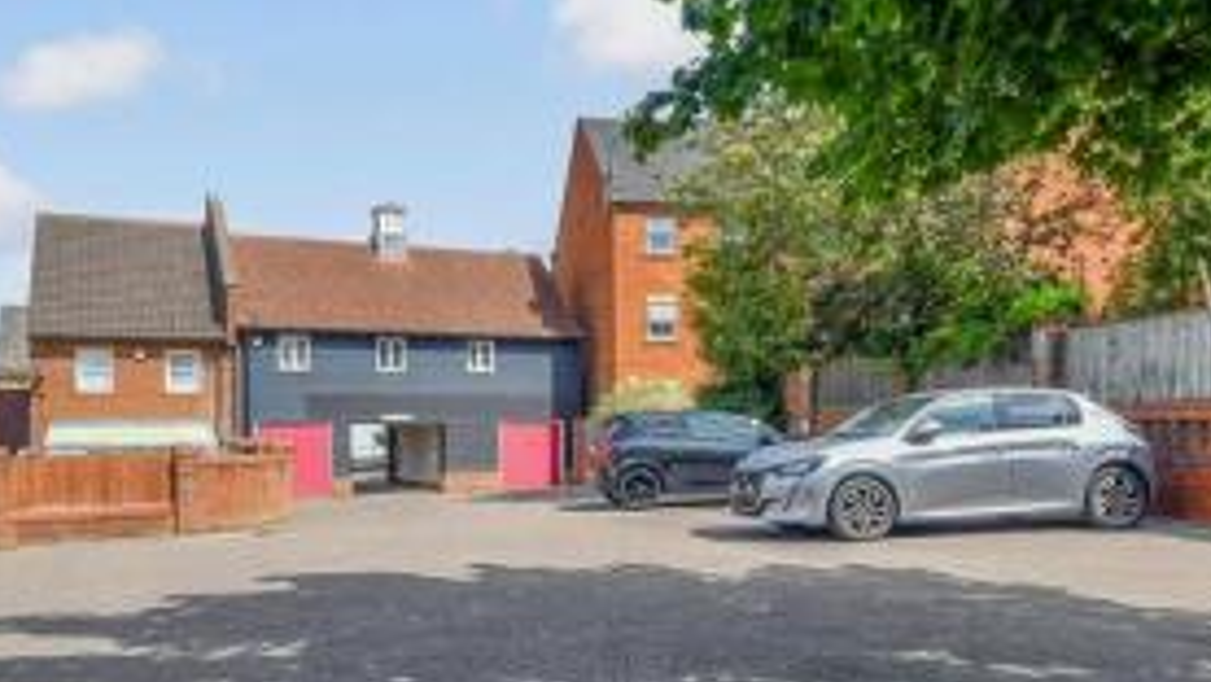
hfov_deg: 68.9
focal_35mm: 27
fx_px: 867
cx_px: 463
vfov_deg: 42.7
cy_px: 404
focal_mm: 10
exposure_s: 1/320
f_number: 8
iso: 160
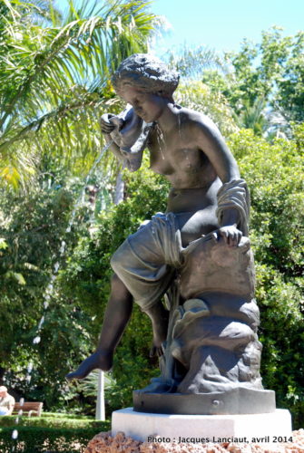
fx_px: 644
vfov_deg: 38.8
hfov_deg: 26.6
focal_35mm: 51
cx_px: 152
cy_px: 226
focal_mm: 34
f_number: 4.2
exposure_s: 1/400
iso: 400
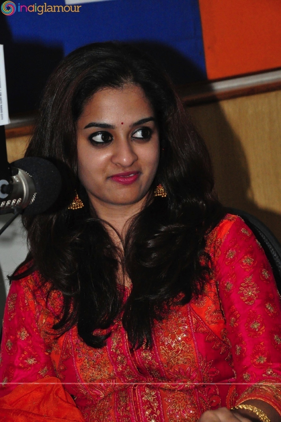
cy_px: 211
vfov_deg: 13.1
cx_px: 140
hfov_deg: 8.7
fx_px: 1848
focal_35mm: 158
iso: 3200
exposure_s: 1/125
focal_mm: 105
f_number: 7.1
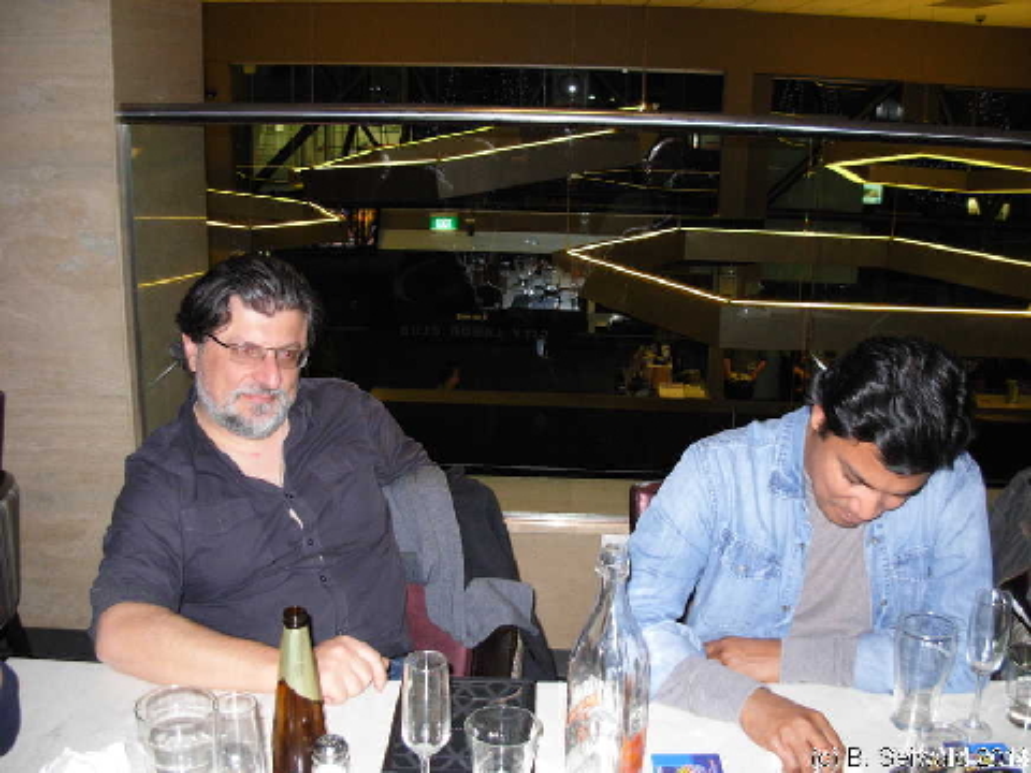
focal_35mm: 38
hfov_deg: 49.0
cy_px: 386
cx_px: 516
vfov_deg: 37.7
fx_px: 1132
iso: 237
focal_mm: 6.3
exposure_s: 1/67.8
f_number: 2.9
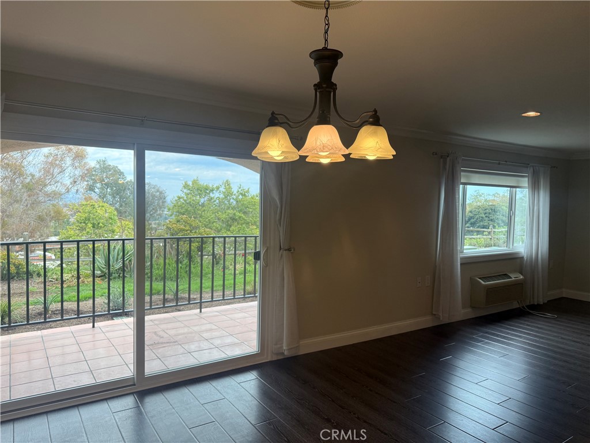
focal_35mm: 24
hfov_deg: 71.6
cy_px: 222
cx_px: 295
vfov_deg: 56.8
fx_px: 409
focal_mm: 6.76
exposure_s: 1/524
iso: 100
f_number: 1.78
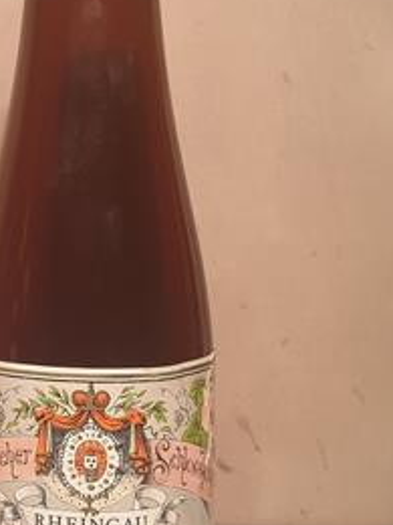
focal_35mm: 60
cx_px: 28
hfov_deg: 23.7
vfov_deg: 32.2
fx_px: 908
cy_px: 252
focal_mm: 4.3
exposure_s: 1/50
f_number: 2.4
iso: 125
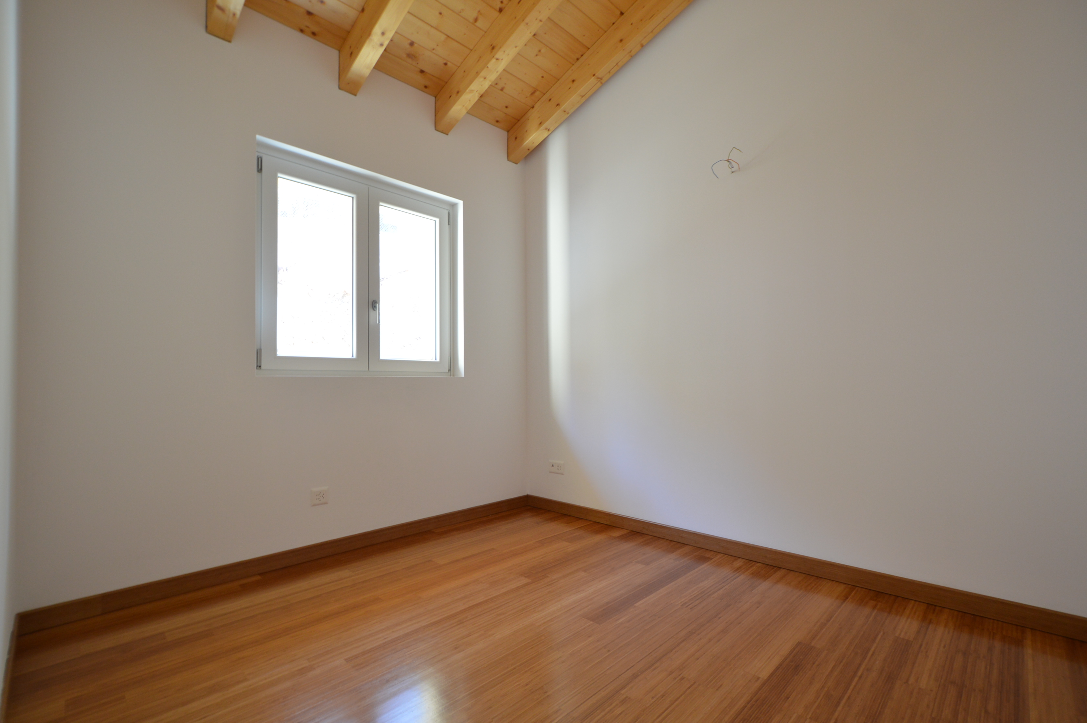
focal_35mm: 15
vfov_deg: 77.2
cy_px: 362
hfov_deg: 100.4
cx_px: 544
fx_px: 453
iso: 320
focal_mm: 10
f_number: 3.5
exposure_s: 1/15
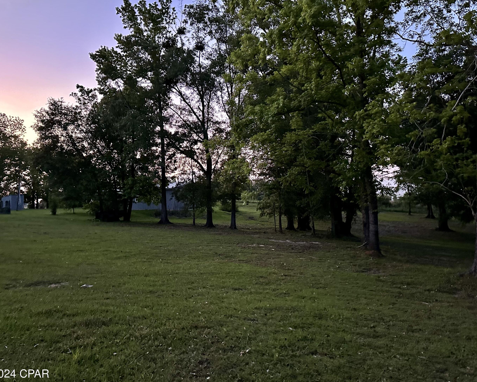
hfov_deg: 66.0
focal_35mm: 26
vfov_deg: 54.9
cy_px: 193
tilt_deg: +1.8
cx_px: 247
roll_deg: -0.1
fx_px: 367
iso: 1250
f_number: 1.78
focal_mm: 6.86
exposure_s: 1/30
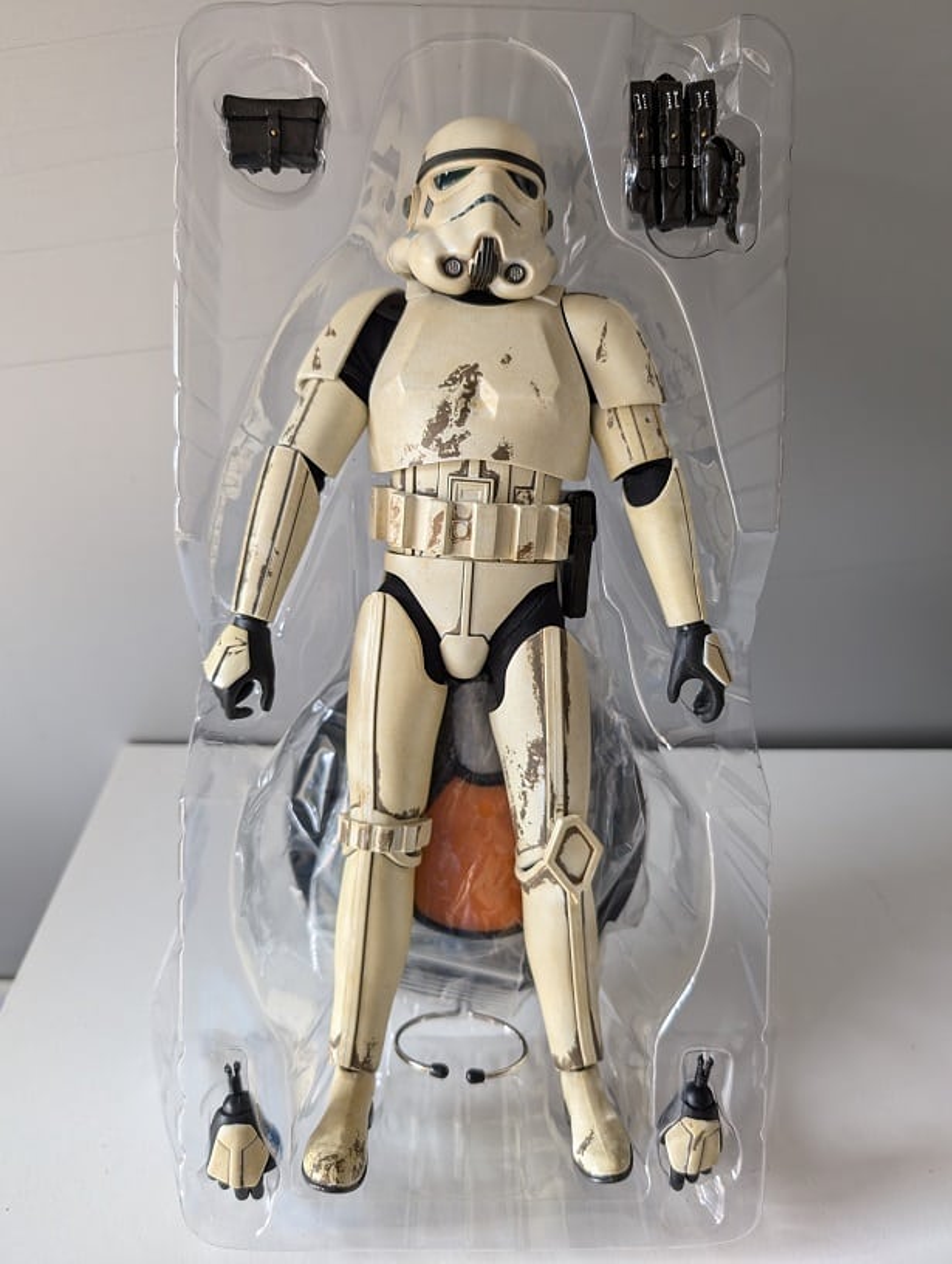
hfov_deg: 57.0
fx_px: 877
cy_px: 632
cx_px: 476
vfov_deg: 71.5
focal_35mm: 24
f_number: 1.68
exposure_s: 1/25.9
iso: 92
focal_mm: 6.9
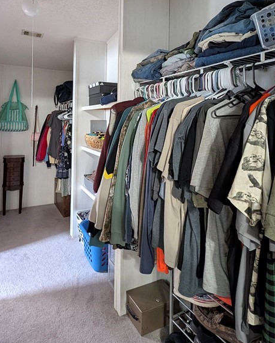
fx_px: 214
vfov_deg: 75.6
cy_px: 119
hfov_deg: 64.9
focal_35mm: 21
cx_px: 109
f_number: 1.95
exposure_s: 1/24
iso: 562
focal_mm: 2.23
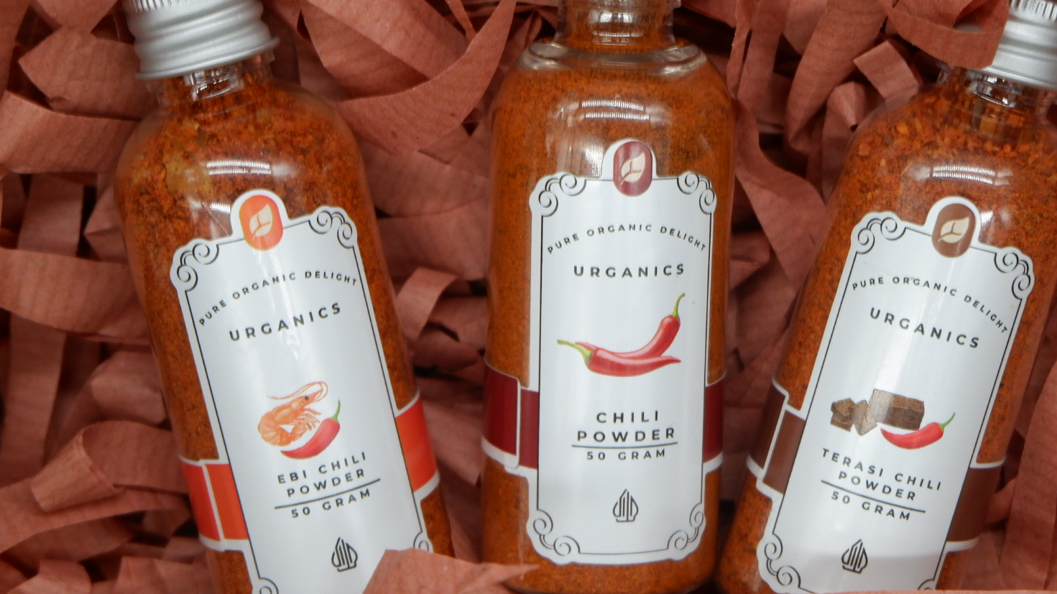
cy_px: 262
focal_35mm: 86
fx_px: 2410
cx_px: 611
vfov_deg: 14.1
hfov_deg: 24.7
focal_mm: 45.2
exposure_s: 1/60
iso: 250
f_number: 5.6
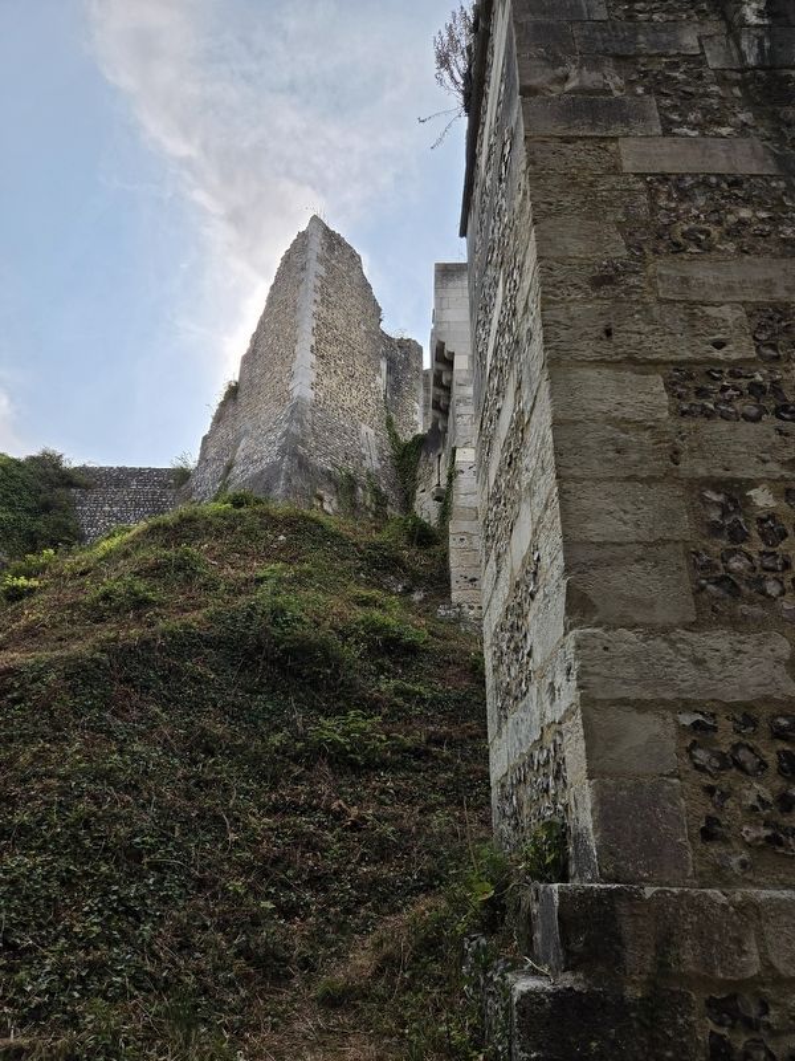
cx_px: 398
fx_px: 704
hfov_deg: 58.9
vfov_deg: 73.9
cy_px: 530
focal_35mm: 23
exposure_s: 1/6409
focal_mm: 5.4
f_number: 1.8
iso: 80
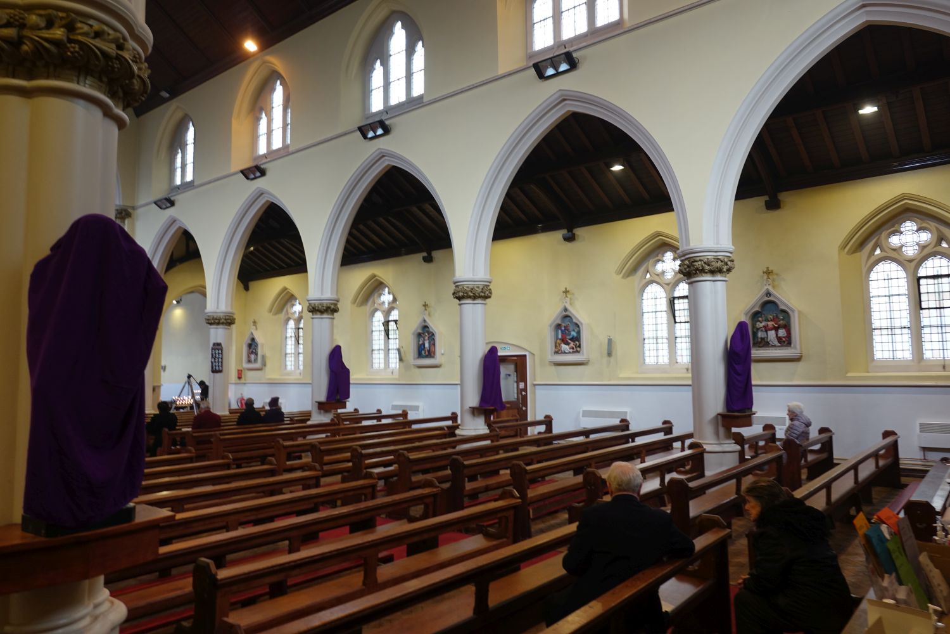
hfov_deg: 73.7
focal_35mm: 24
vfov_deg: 53.1
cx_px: 475
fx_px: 633
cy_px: 317
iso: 160
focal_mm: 8.8
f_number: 2.4
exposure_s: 1/30
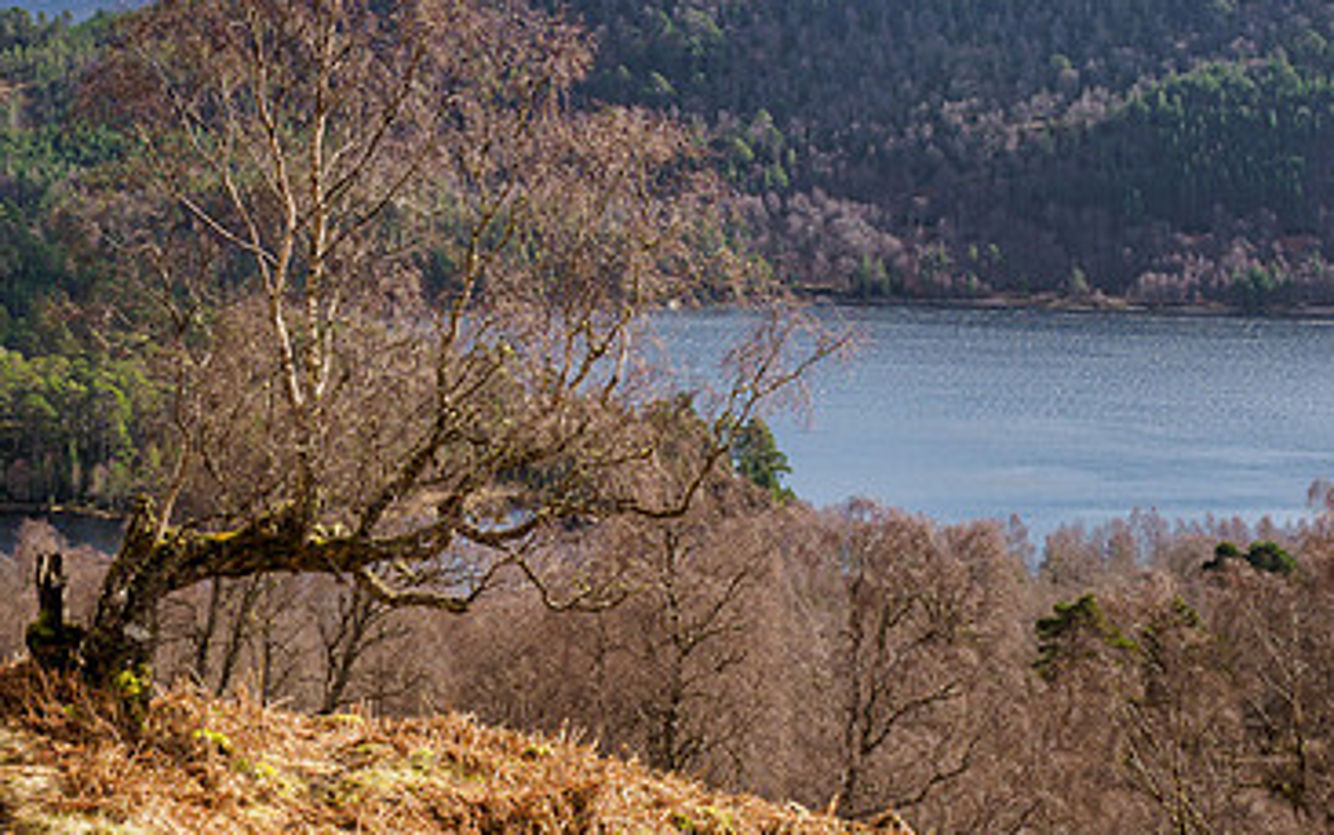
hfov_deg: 24.3
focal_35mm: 84
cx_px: 284
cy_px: 191
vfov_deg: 15.5
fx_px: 3055
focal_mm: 25
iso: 200
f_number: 7.1
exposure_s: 1/320
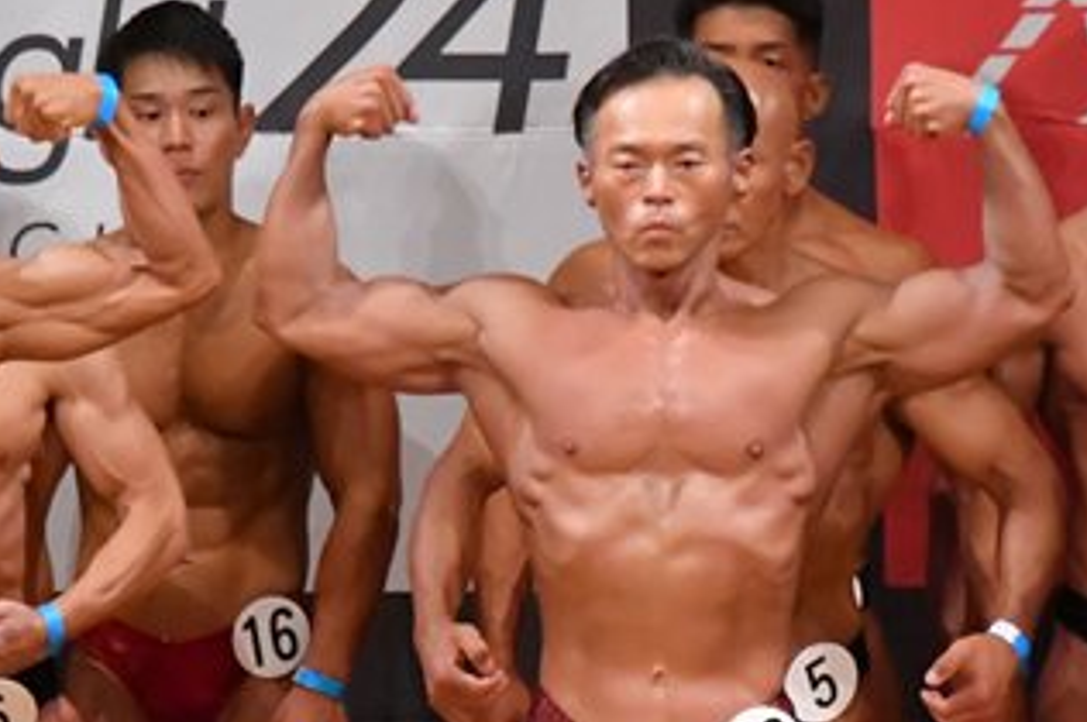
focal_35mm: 662
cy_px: 732
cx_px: 473
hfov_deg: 3.1
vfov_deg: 2.1
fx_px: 19968
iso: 9000
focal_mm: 180
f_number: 5.6
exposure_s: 1/400
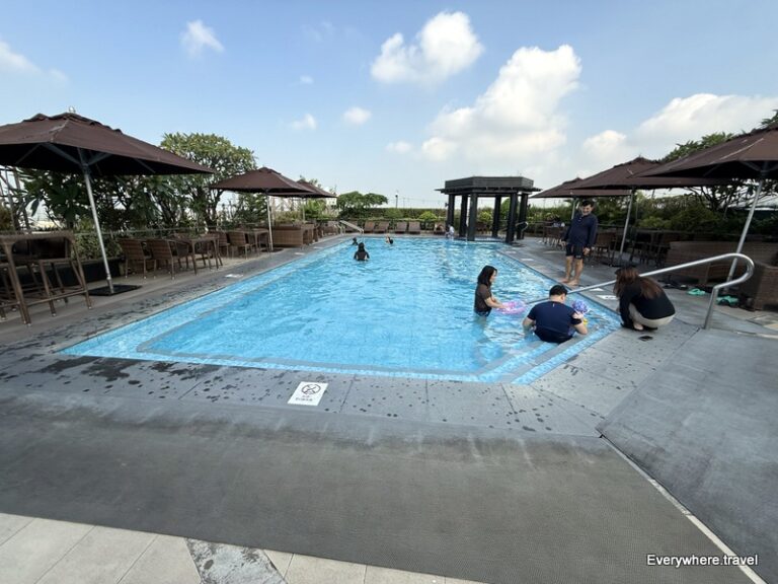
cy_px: 292
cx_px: 389
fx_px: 315
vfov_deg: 85.7
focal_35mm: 14
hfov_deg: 102.1
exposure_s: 1/1145
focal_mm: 2.22
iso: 50
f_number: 2.2
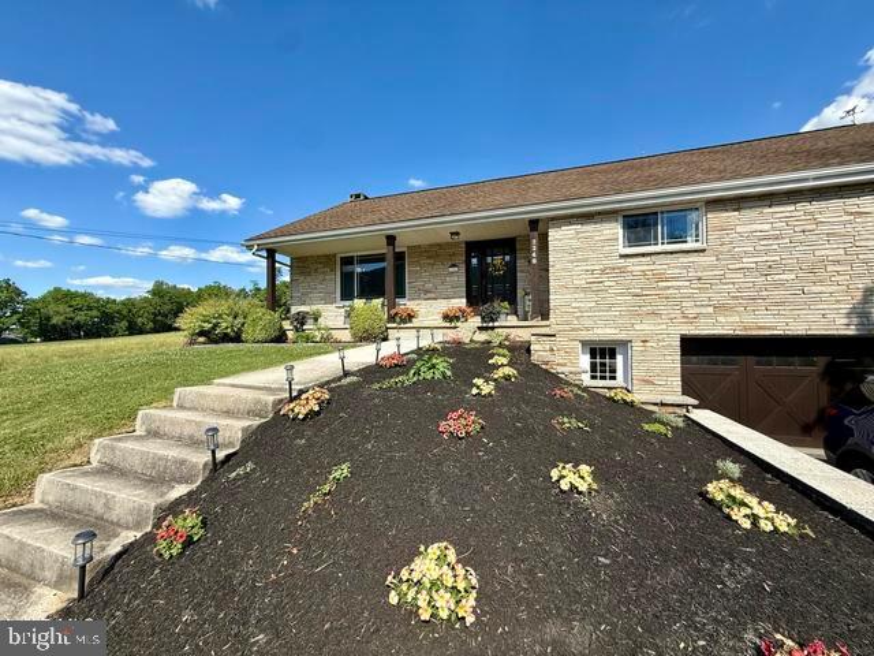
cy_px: 328
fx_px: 353
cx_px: 437
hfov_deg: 102.1
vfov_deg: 85.7
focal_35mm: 14
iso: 50
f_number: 2.2
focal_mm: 2.22
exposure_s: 1/1259
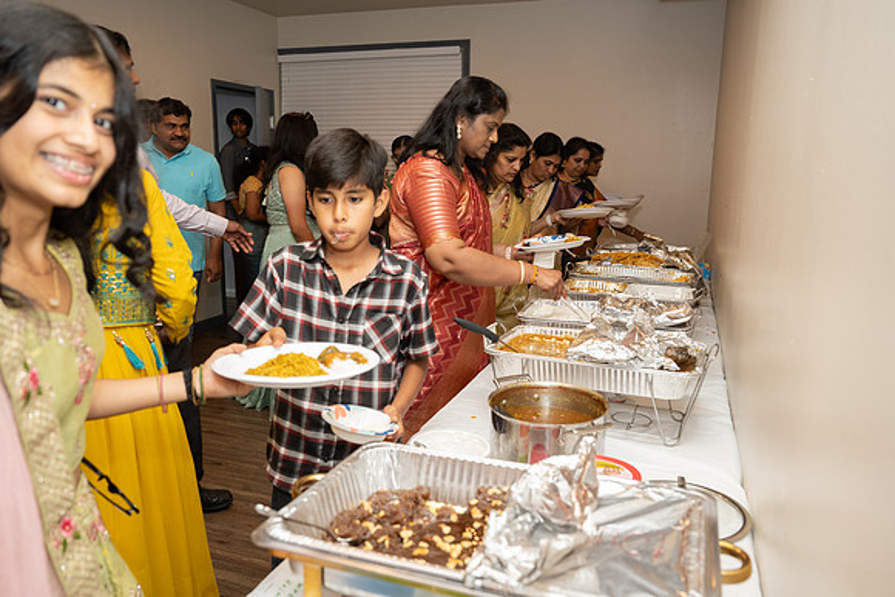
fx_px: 679
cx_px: 448
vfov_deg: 47.5
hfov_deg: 66.8
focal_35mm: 27
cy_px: 298
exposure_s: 1/160
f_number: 3.5
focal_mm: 24
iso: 1000
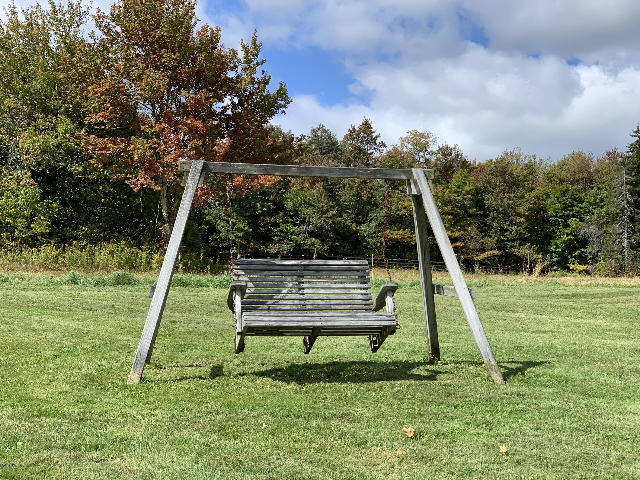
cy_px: 240
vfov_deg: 28.0
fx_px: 961
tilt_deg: +4.9
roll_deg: -0.9
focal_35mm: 52
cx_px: 320
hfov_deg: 36.8
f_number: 2.4
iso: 16
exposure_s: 1/799
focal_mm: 6
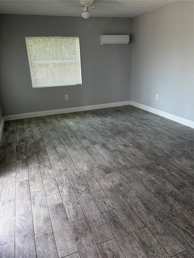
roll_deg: +2.6
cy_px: 129
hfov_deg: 53.1
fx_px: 194
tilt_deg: -19.1
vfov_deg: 67.3
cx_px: 97
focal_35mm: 26
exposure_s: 1/122
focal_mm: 5.96
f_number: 1.6
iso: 40
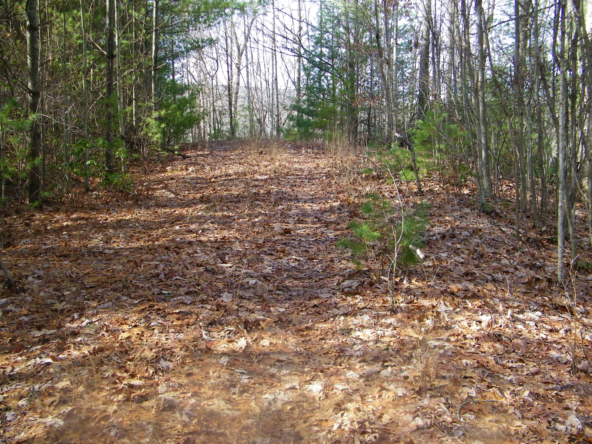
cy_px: 222
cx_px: 296
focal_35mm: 41
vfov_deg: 35.1
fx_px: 701
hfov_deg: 45.8
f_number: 3.8
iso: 80
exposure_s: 1/125
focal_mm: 7.2
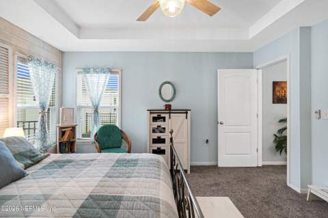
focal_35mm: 17
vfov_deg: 70.3
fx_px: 155
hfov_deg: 93.3
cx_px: 164
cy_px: 109
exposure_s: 5
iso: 100
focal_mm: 17
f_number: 8
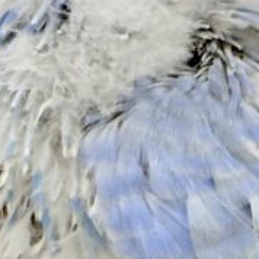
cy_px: 57
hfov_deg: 5.7
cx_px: 230
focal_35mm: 309
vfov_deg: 5.7
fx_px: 2616
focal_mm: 5.96
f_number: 1.6
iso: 125
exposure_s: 1/100
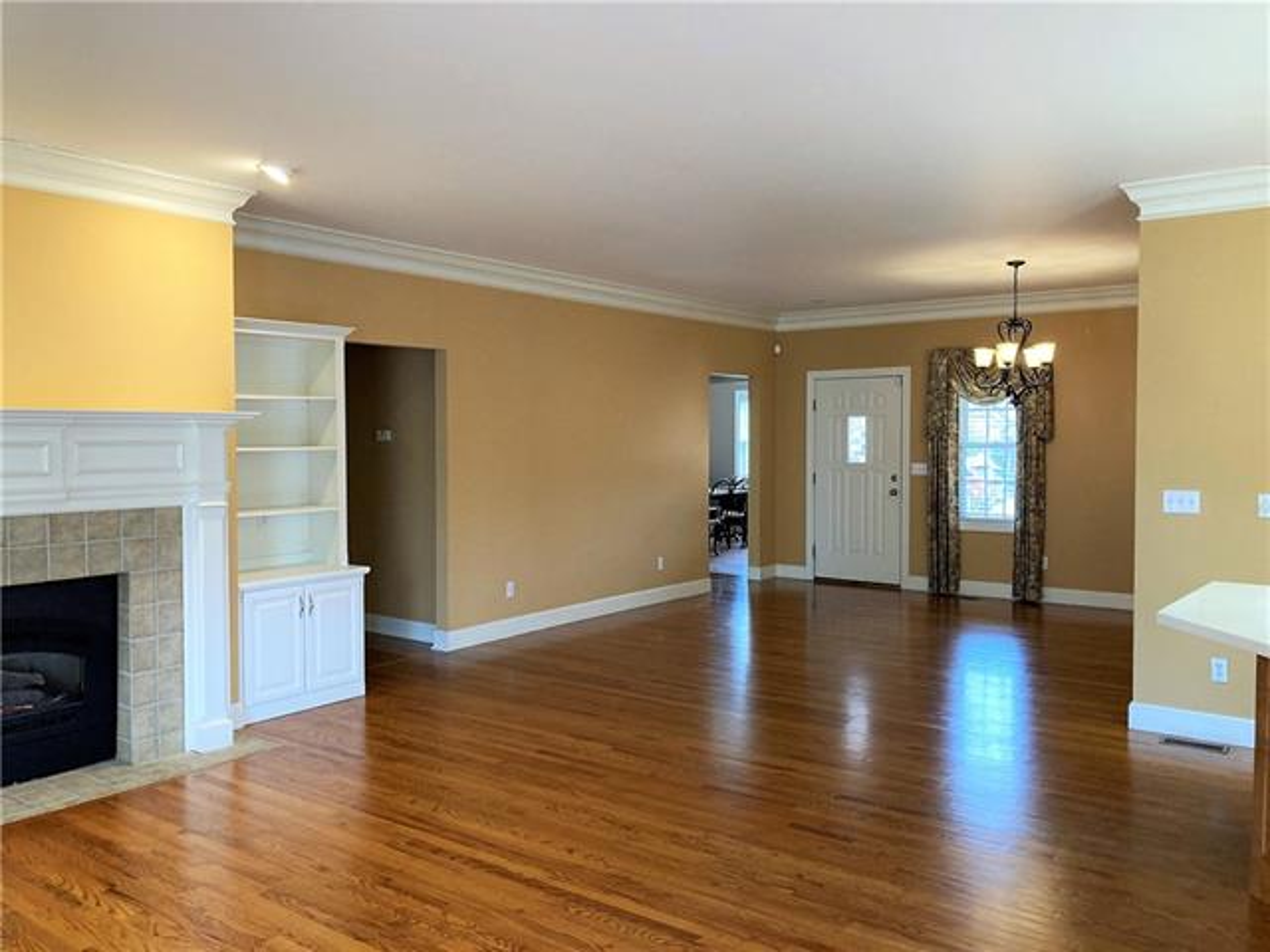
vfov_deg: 49.7
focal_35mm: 28
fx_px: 1027
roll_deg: -1.8
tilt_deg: -2.5
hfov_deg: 63.4
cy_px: 476
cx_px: 635
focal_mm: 3.99
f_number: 1.8
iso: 200
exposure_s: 1/60
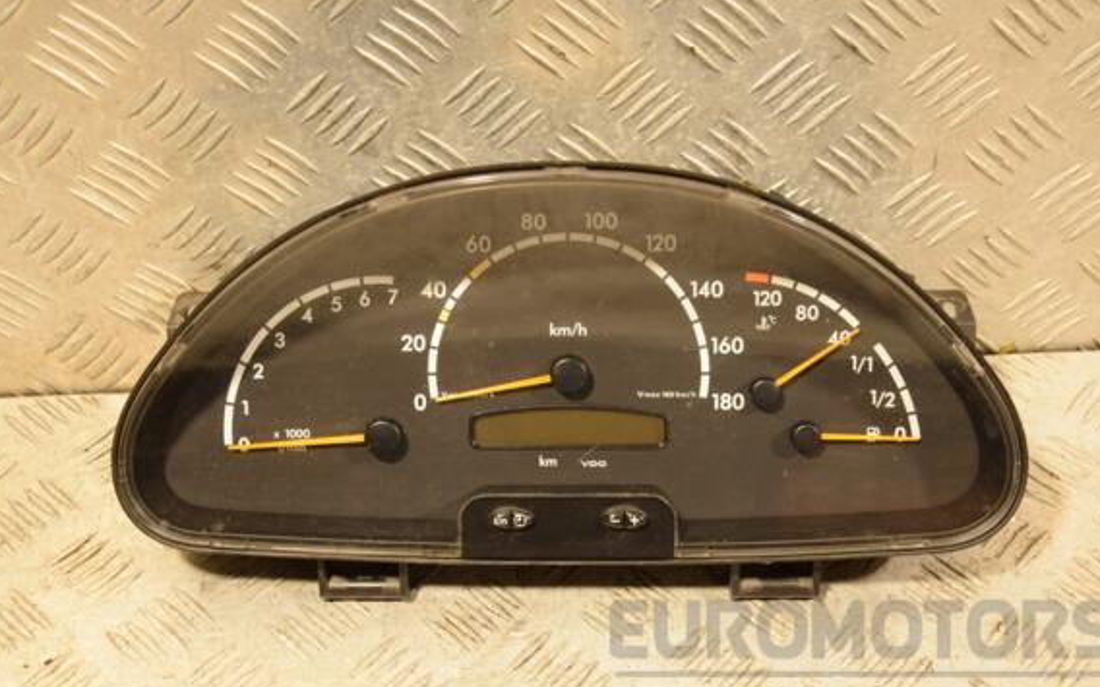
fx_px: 1695
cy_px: 372
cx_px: 573
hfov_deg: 36.0
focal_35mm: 57
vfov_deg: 22.9
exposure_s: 1/125
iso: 800
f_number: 5.6
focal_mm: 35
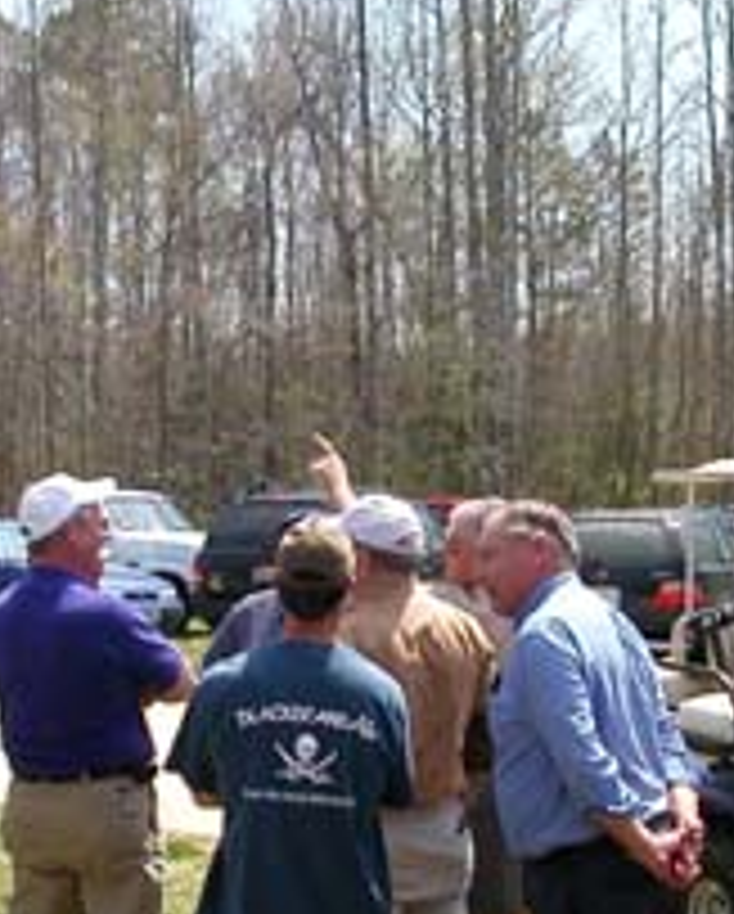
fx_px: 2167
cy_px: 617
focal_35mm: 80
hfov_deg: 19.2
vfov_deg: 23.7
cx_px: 288
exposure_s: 1/350
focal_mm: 5.6
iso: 100
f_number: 4.5
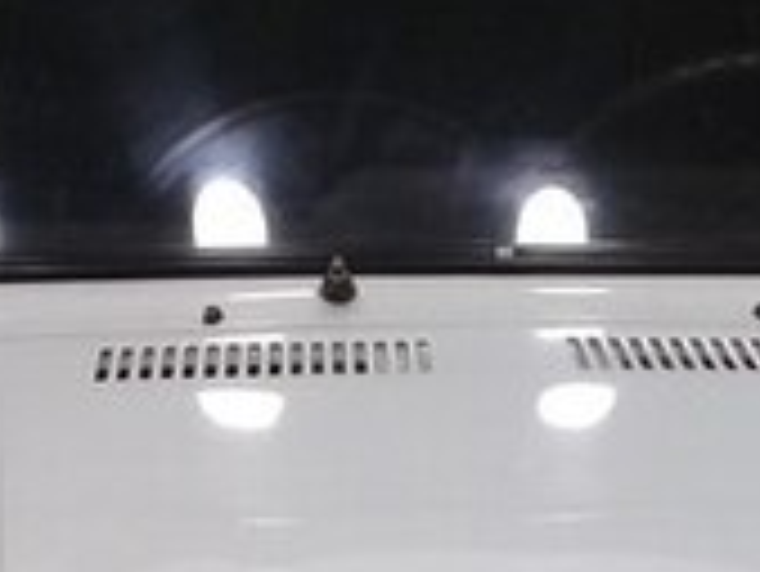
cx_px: 589
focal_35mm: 121
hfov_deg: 16.2
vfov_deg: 11.9
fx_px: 2658
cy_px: 768
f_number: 2.2
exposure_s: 1/33
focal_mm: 3.3
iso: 100
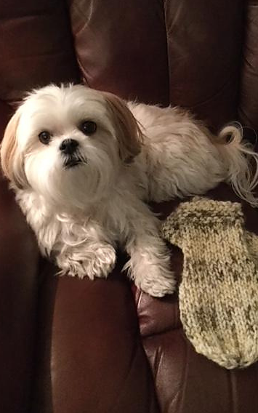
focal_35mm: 37
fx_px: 416
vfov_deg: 52.6
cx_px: 154
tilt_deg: -46.9
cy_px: 183
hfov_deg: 34.3
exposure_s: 1/15
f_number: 2.4
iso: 400
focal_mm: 3.3
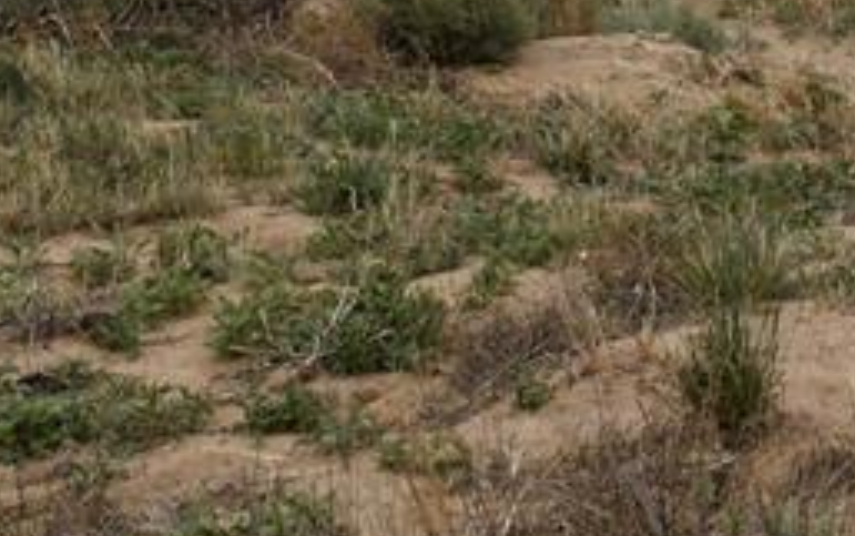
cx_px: 762
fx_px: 3404
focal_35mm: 146
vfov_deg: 8.6
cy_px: -463
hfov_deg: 14.2
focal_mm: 24
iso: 100
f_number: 10
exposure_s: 1/400
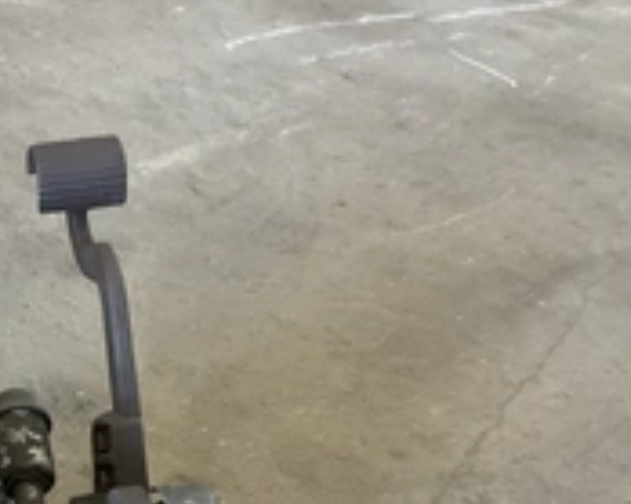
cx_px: 36
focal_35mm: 65
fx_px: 1213
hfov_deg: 27.8
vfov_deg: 22.4
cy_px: 529
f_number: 1.8
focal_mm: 3
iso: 200
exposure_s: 1/60
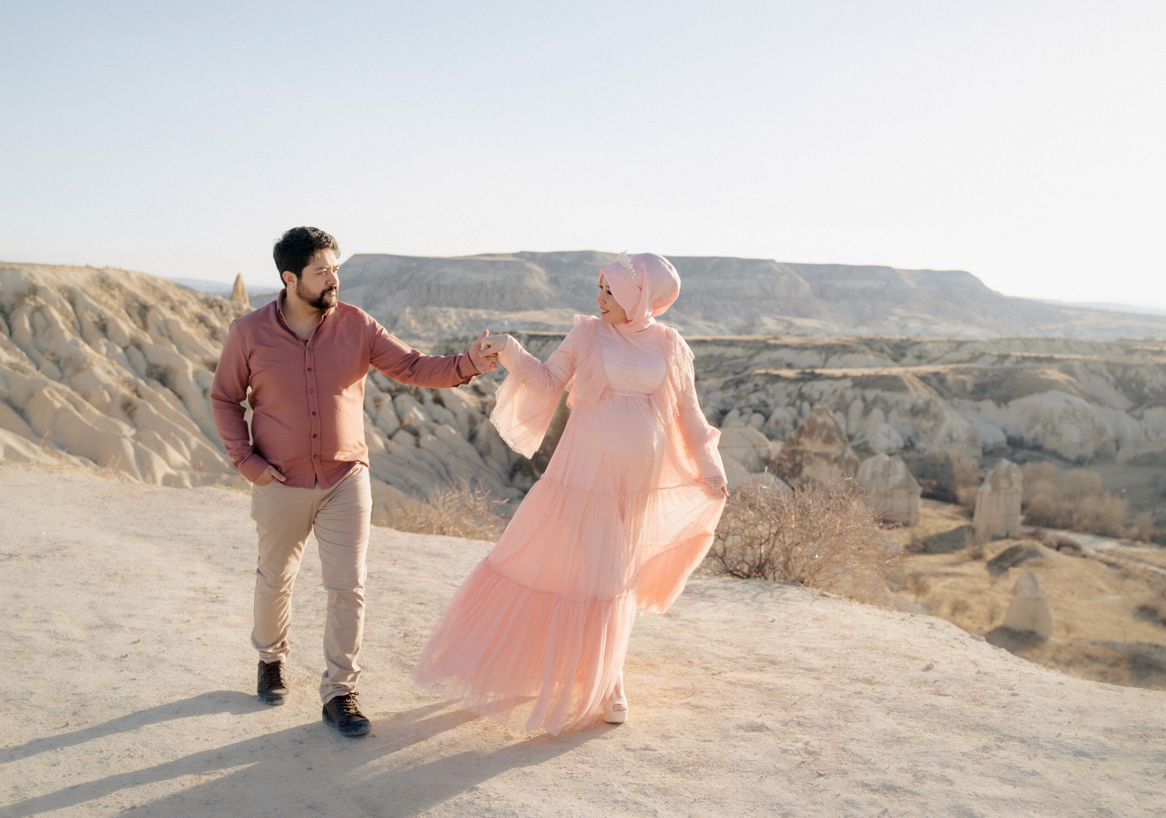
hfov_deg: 57.8
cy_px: 409
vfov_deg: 42.3
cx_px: 613
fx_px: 1056
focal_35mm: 32
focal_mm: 31
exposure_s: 1/800
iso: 100
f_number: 3.2
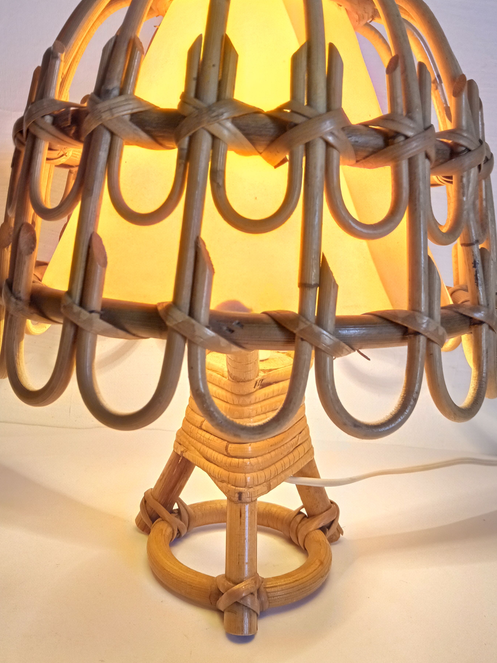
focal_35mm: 31
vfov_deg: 58.3
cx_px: 243
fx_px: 593
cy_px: 323
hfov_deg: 45.4
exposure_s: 1/129
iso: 226
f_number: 2.2
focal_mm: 3.79
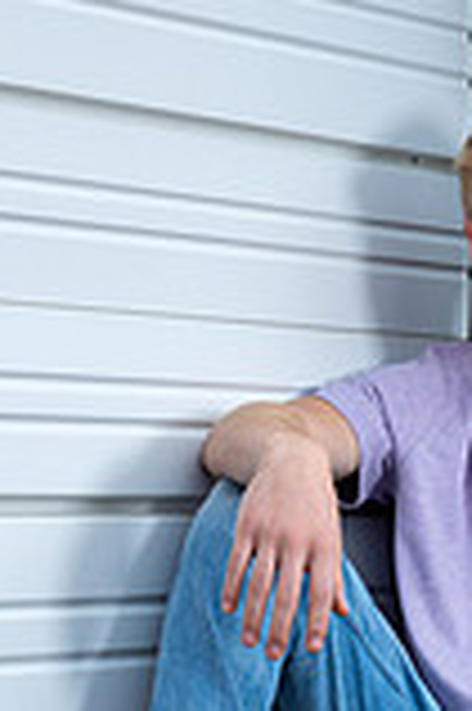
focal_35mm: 128
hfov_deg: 10.7
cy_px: 900
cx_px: 265
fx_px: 2523
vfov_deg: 15.3
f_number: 6.3
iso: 100
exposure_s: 1/160
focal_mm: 45
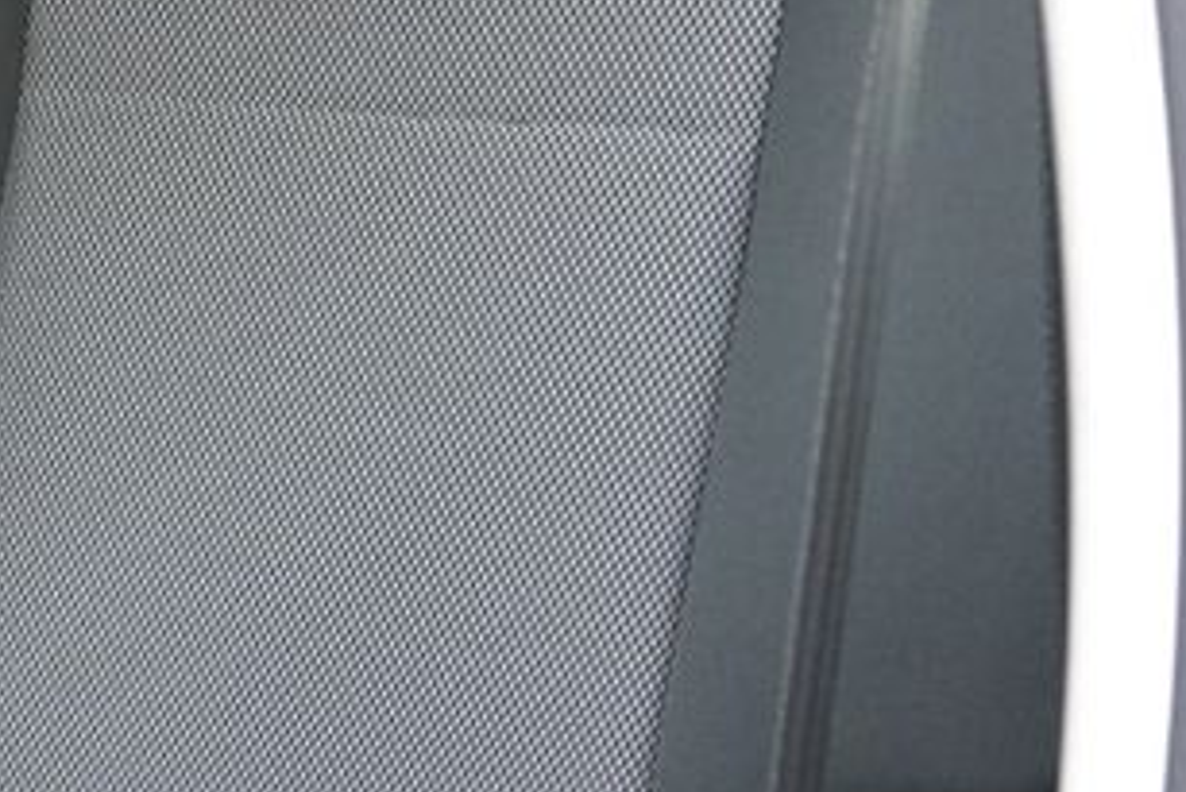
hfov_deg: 20.5
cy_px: 732
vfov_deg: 15.0
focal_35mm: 90
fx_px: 2966
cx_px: -386
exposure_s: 1/125
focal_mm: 10
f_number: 3.5
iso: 200
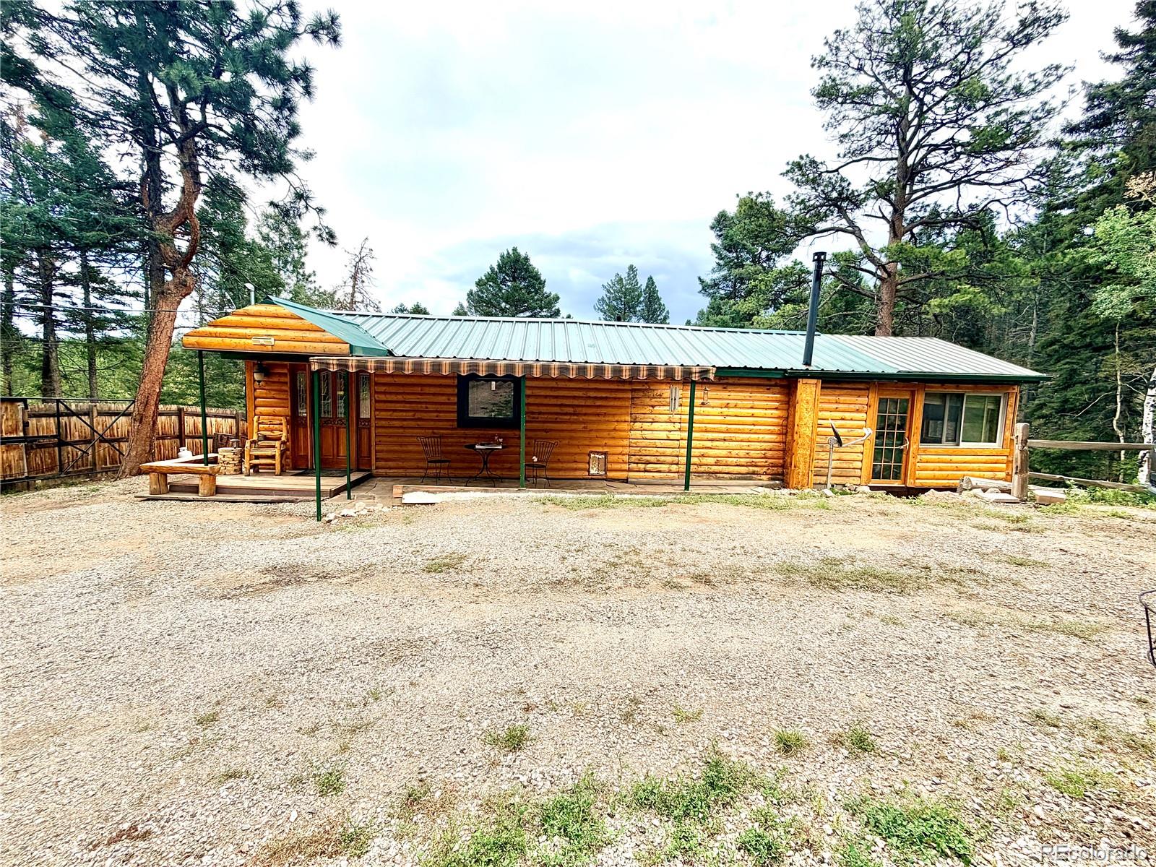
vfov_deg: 85.7
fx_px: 468
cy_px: 434
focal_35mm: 14
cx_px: 578
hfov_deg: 102.1
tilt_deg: -4.4
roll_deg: -1.1
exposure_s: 1/658
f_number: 2.2
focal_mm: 2.22
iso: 40
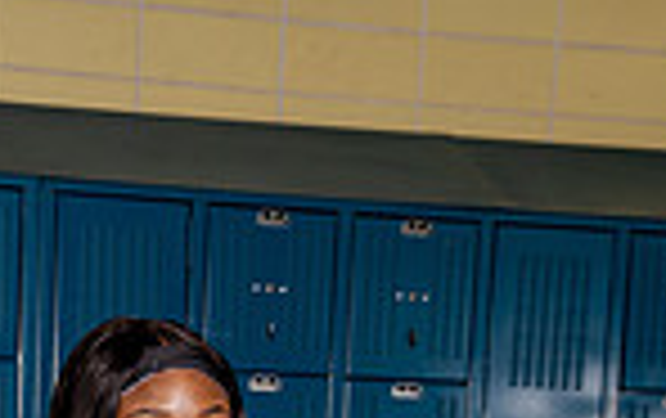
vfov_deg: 8.9
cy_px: 1002
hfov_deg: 15.6
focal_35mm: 133
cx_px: 112
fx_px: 2418
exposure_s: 1/250
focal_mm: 43
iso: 100
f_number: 5
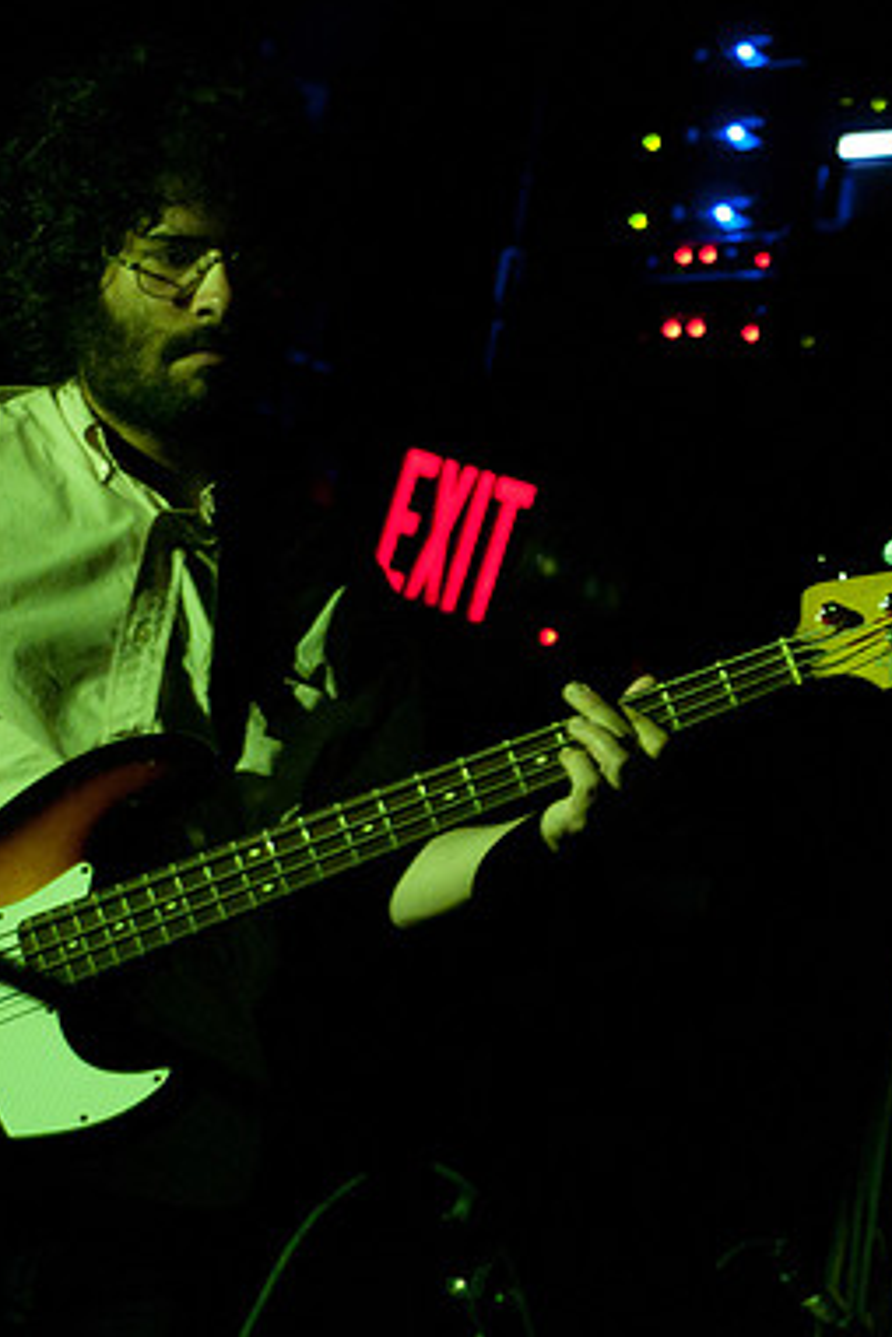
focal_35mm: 114
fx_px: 4237
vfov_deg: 17.9
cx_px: 864
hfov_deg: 11.9
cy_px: 668
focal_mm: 50
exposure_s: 1/50
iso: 2000
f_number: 1.8
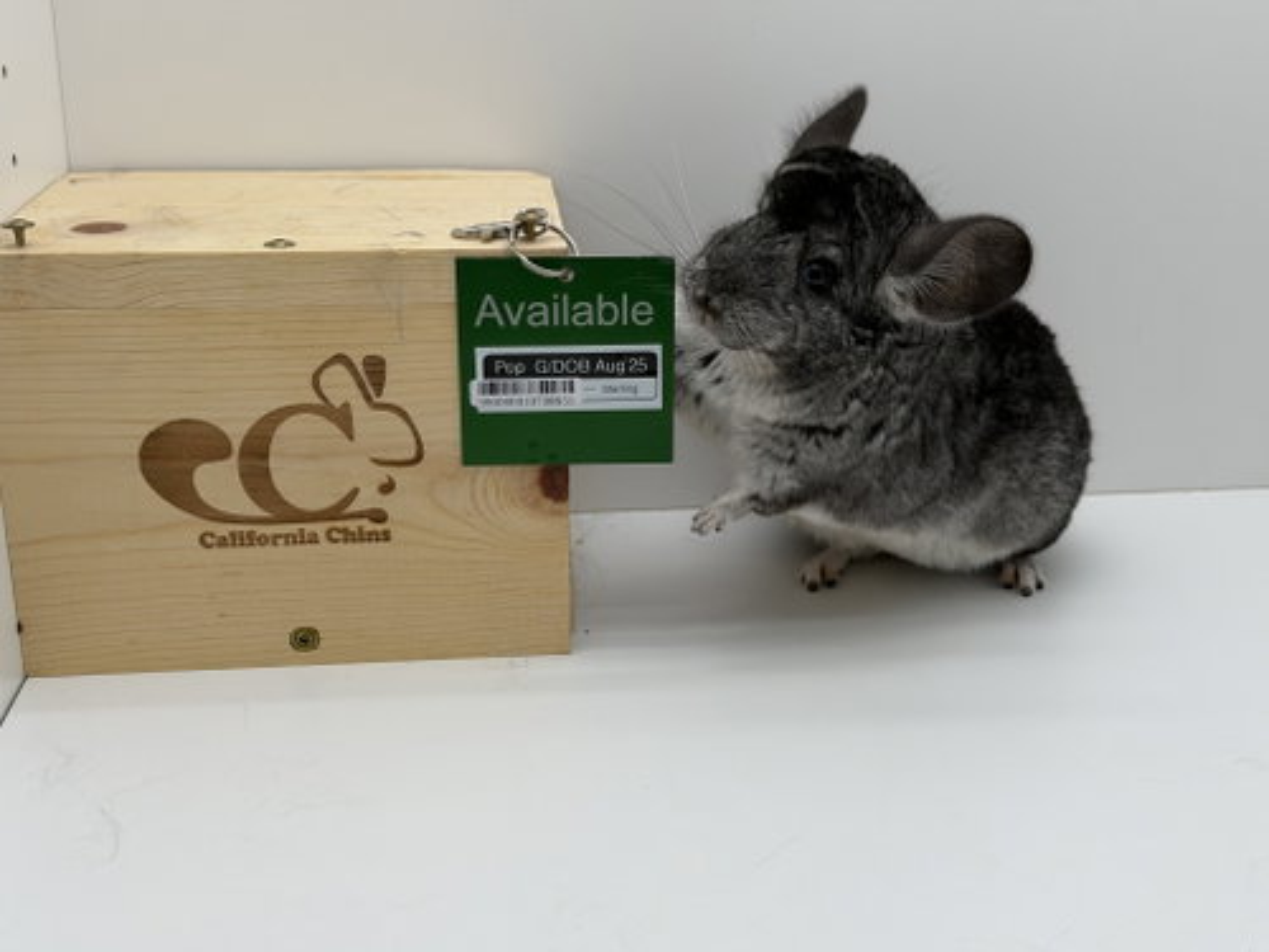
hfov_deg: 39.7
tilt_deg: -18.7
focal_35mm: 48
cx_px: 634
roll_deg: +0.0
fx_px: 1760
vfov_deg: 30.3
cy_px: 476
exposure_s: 1/754
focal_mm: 6.76
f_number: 1.78
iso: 64
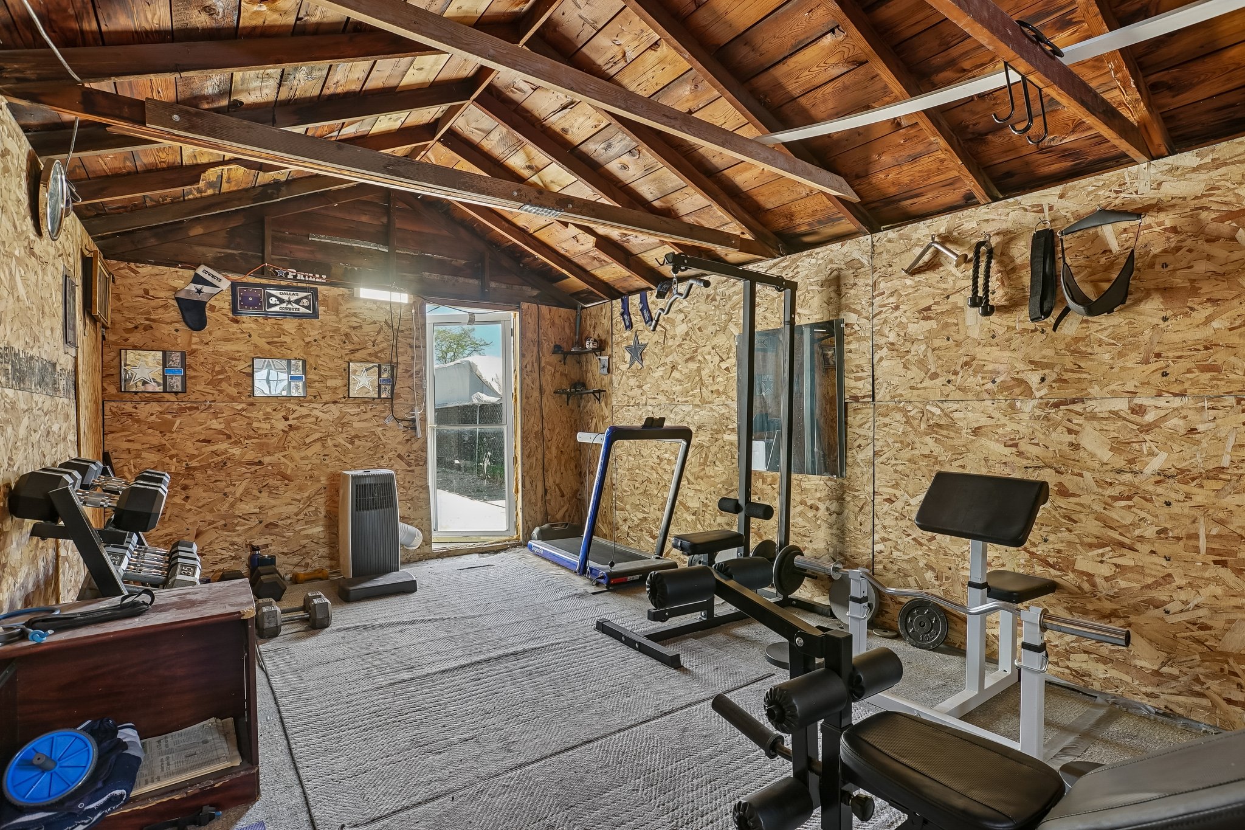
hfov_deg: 93.3
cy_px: 415
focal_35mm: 17
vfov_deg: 70.4
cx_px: 622
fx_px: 588
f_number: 8
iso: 400
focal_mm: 17
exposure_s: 1/13
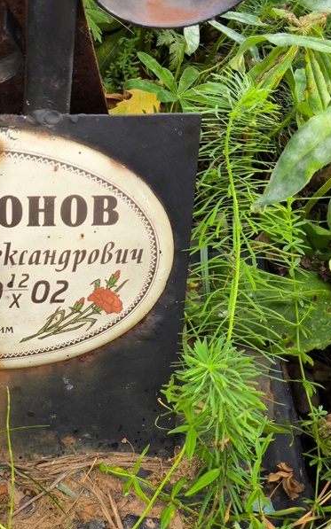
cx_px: 14
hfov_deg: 18.0
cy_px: 265
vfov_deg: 29.0
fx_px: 1025
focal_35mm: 71
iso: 50
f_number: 1.7
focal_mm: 4.71
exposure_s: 1/173
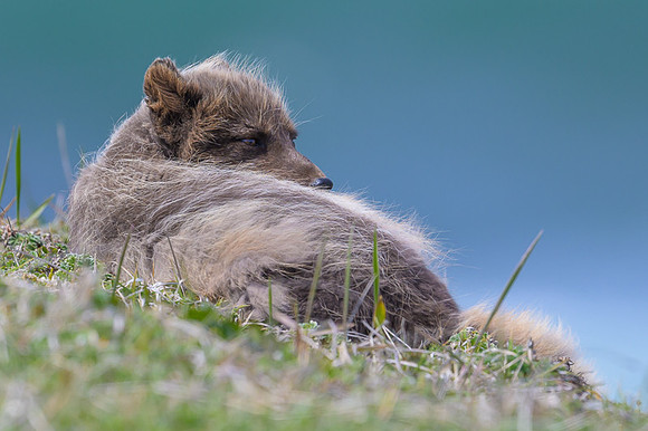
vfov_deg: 1.3
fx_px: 19662
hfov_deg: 1.9
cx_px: 301
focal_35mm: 1093
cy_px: 127
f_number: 6.3
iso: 640
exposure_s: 1/2000
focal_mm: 560
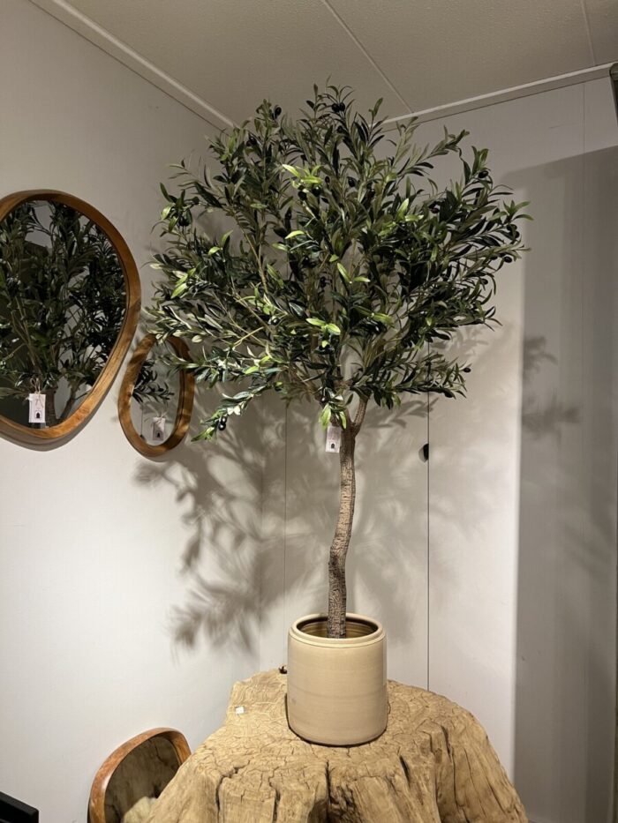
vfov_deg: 67.3
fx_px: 619
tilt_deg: +2.4
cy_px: 412
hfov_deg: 53.1
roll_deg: -1.1
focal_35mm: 26
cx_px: 309
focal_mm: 5.7
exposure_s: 1/50
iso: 160
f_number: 1.5
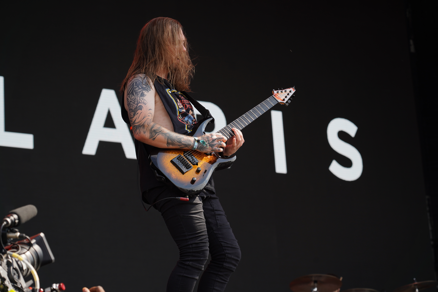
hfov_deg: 19.5
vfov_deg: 13.0
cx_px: 219
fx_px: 1277
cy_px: 146
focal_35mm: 105
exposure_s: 1/250
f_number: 5.6
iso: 100
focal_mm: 105
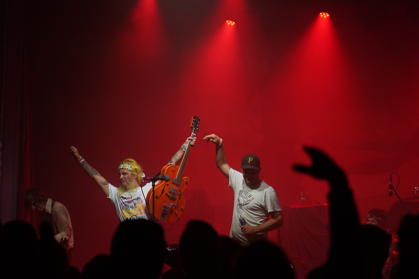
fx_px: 1222
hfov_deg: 19.5
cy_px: 140
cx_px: 210
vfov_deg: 13.0
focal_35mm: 105
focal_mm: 105
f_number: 4
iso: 3200
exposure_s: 1/160
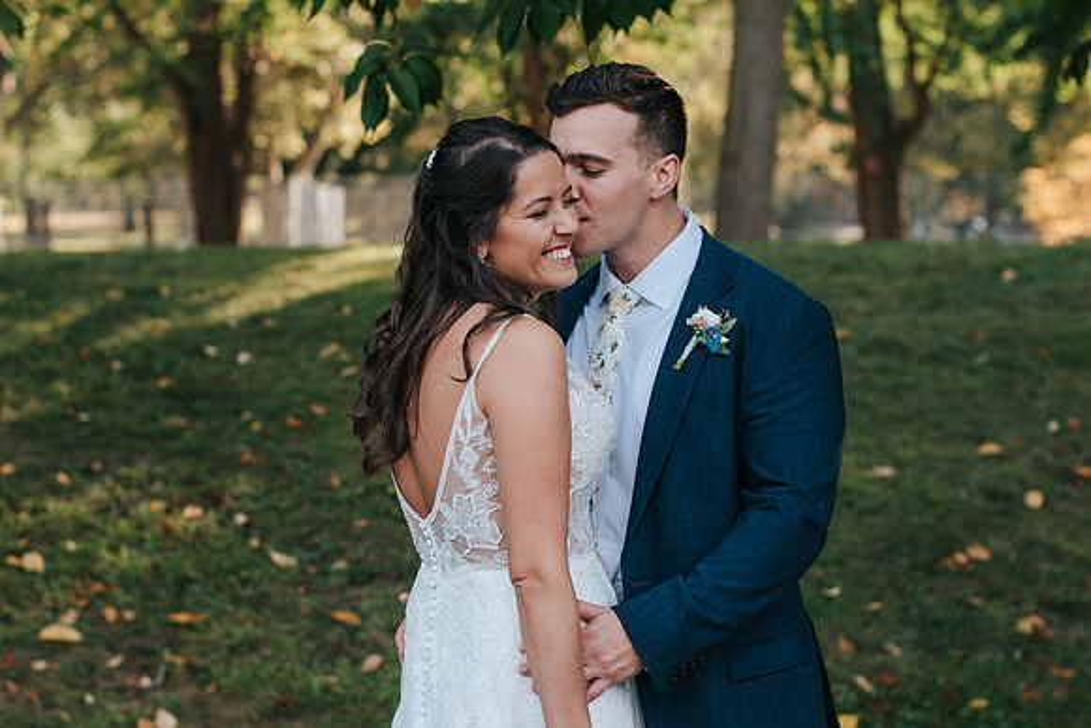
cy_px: 364
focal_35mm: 75
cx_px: 546
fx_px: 2273
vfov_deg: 18.2
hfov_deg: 27.0
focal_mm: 50
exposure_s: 1/250
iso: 100
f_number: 3.2
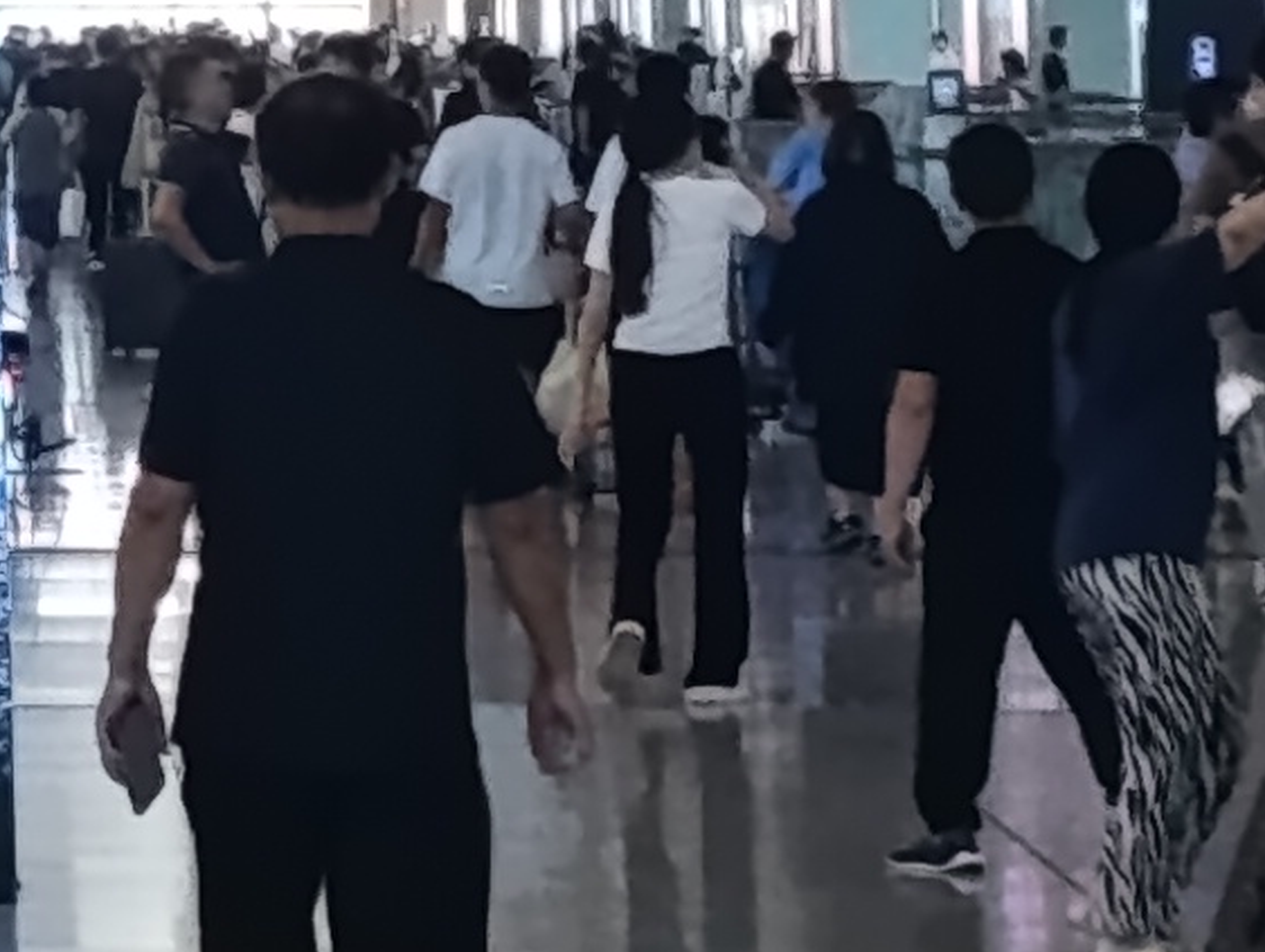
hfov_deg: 5.6
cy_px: -698
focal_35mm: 334
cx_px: -2498
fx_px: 12221
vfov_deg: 4.4
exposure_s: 1/99.9
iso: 800
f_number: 1.6
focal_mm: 6.14
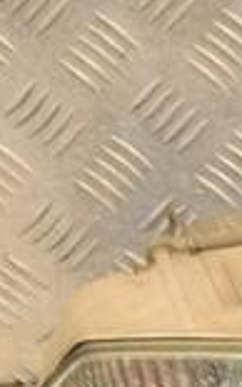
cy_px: 482
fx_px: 2372
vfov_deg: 9.2
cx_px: 501
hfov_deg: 5.7
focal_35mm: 225
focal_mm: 38
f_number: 7.1
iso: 800
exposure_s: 1/200
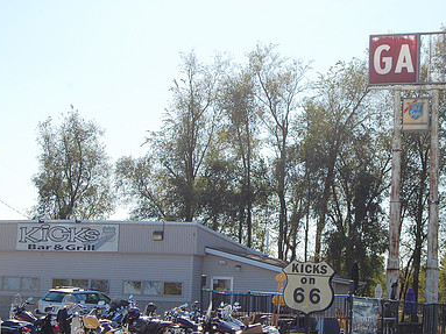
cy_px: 179
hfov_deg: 23.6
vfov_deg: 17.8
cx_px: 215
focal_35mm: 83
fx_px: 1069
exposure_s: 1/400
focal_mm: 38
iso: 200
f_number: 10
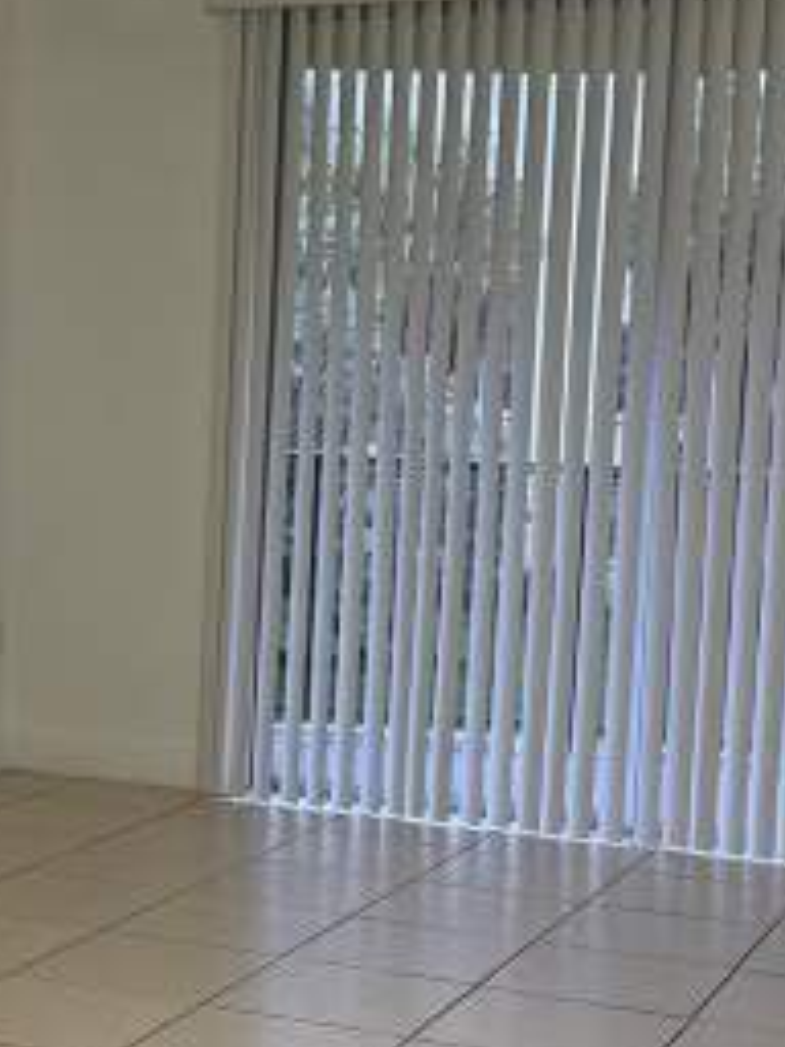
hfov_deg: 19.5
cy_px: 605
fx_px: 2268
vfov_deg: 26.0
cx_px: 164
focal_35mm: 75
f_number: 1.78
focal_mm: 6.76
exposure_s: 1/60
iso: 250
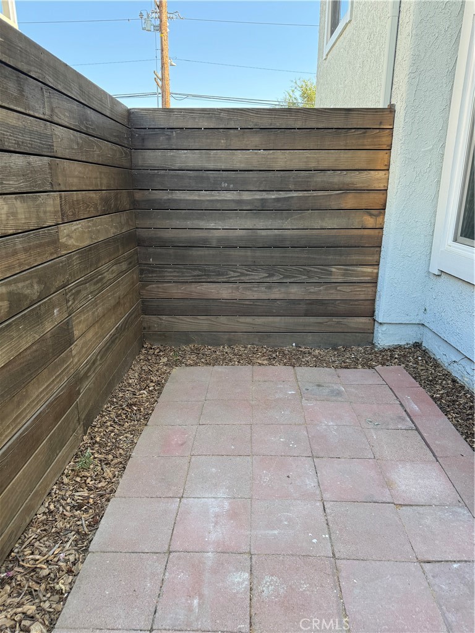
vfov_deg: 71.6
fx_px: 439
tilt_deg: -14.6
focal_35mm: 24
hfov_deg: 56.8
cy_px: 316
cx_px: 238
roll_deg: -0.4
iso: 100
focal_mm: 6.76
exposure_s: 1/381
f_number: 1.78
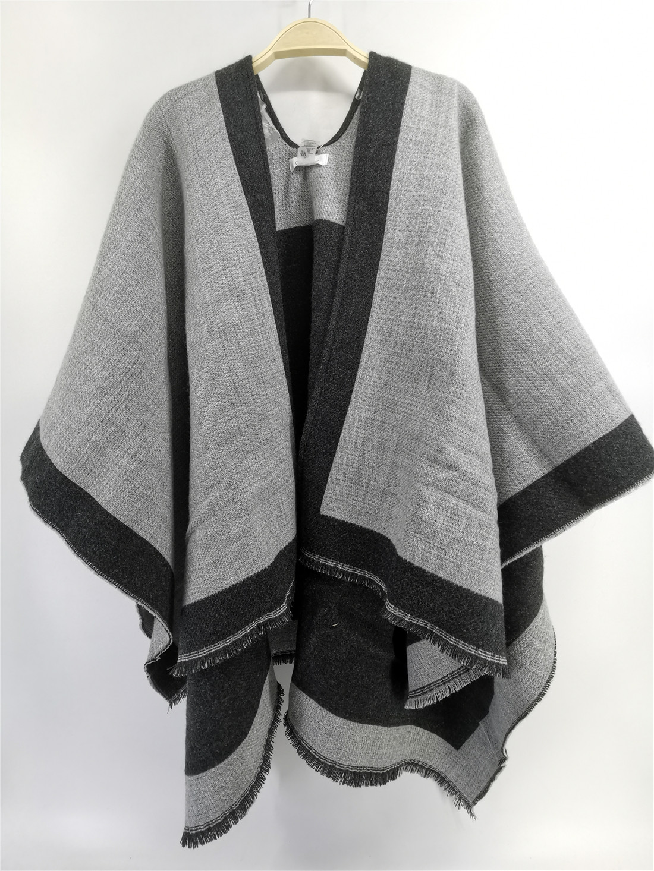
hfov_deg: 74.7
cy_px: 436
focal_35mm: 17
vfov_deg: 91.0
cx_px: 327
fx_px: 428
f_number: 2.2
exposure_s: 1/100
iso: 64
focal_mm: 2.26
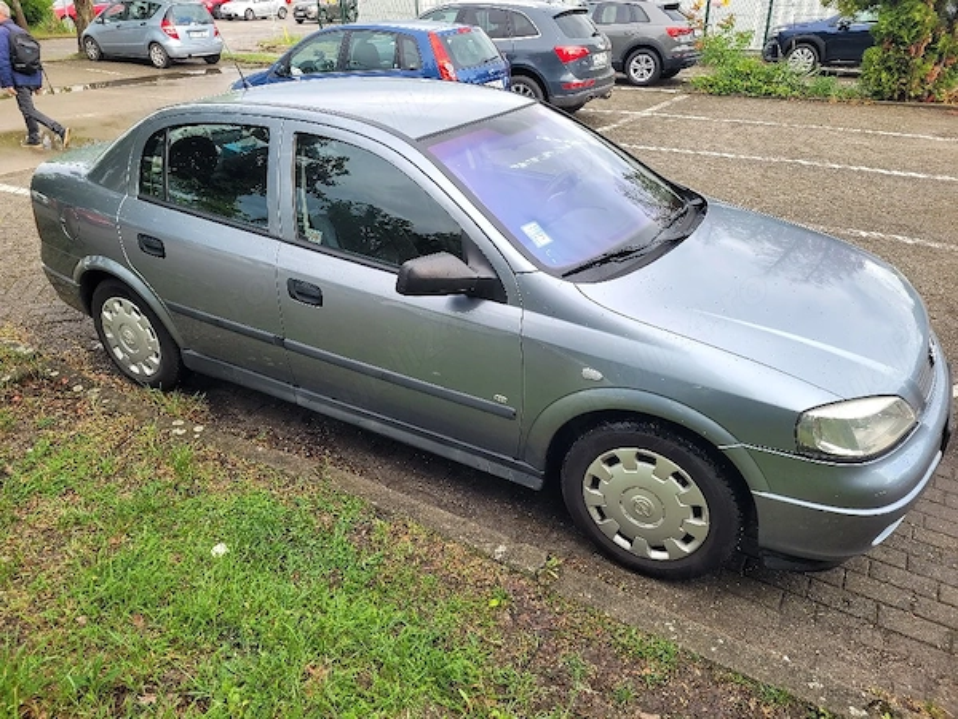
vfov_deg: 53.1
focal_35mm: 26
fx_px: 720
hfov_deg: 67.3
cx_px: 479
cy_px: 360
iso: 40
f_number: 1.8
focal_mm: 5.4
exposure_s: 1/312
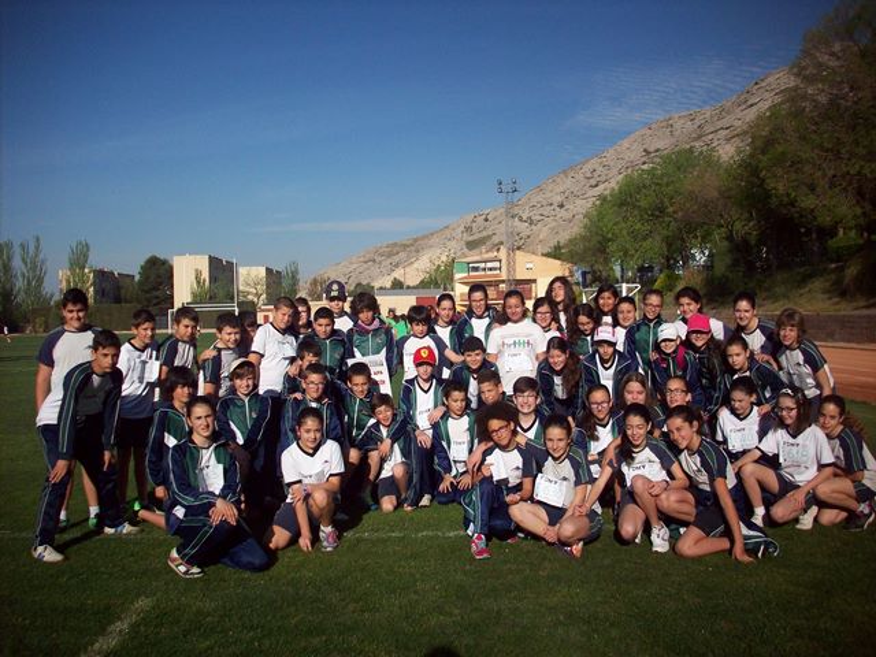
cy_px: 328
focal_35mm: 37
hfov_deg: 50.1
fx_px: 936
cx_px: 438
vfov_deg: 38.7
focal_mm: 6.2
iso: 80
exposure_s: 1/694
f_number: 5.6
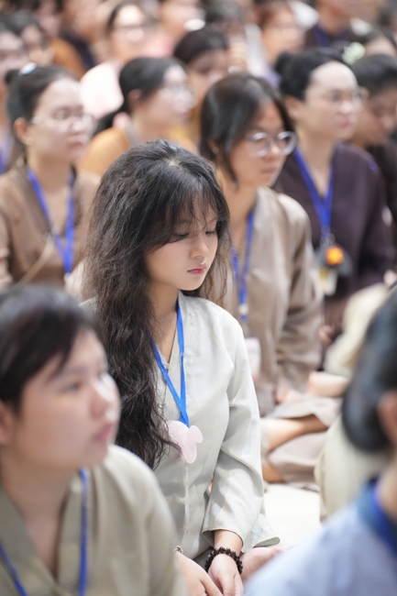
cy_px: 298
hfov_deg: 9.9
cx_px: 198
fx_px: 2300
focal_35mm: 139
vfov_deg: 14.8
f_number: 2.8
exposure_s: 1/160
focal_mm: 139
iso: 6400
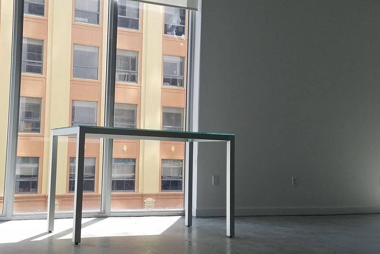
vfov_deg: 27.0
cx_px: 145
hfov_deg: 39.4
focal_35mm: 50
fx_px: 528
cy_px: 108
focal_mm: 4.2
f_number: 1.7
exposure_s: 1/337
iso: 50
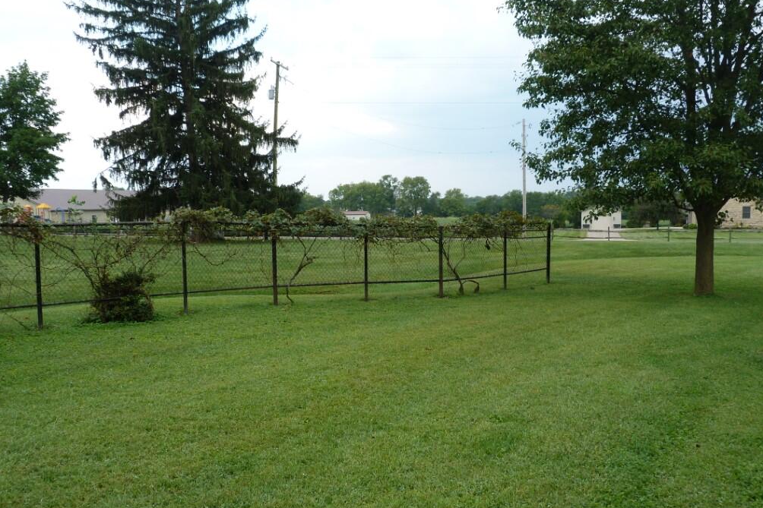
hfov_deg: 54.4
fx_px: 742
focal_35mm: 35
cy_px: 284
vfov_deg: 37.8
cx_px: 376
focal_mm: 5.9
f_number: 4
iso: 80
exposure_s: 1/125
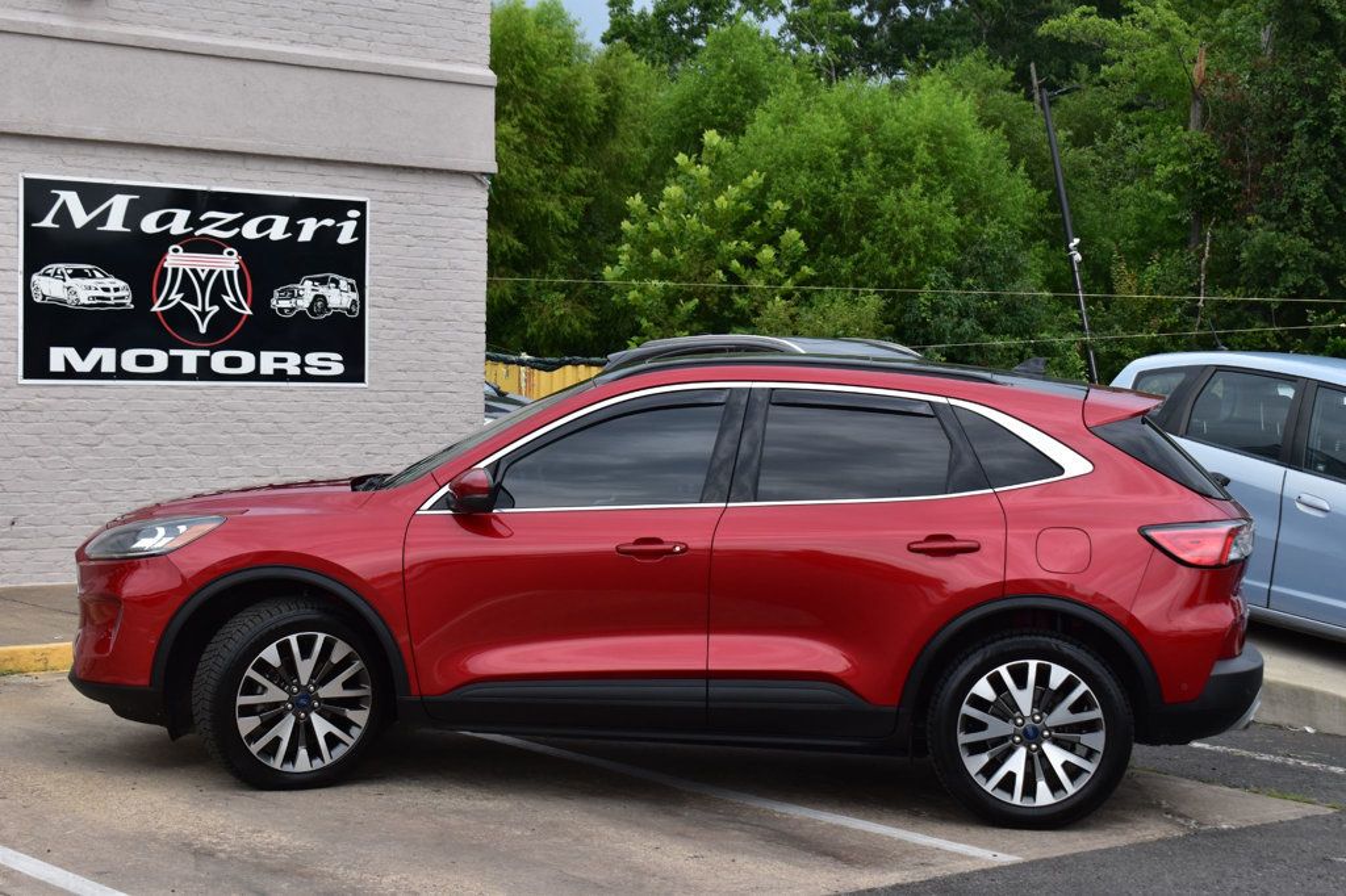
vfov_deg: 20.1
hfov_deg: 29.9
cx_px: 673
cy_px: 448
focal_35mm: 68
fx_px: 2523
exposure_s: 1/200
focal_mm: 45
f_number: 10
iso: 400
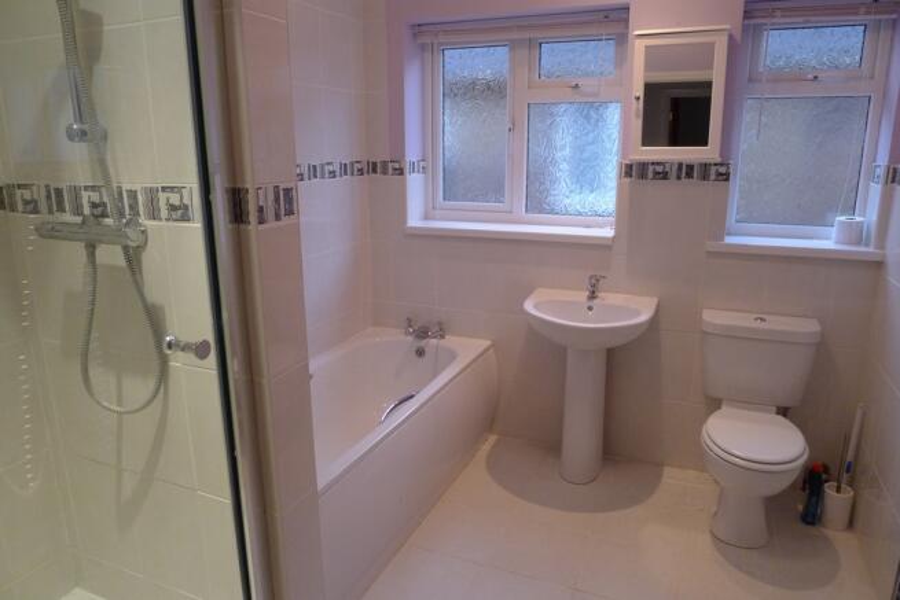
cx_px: 450
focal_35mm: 24
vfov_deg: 53.2
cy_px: 300
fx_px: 600
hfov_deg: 73.7
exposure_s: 1/60
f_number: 2
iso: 320
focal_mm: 5.1
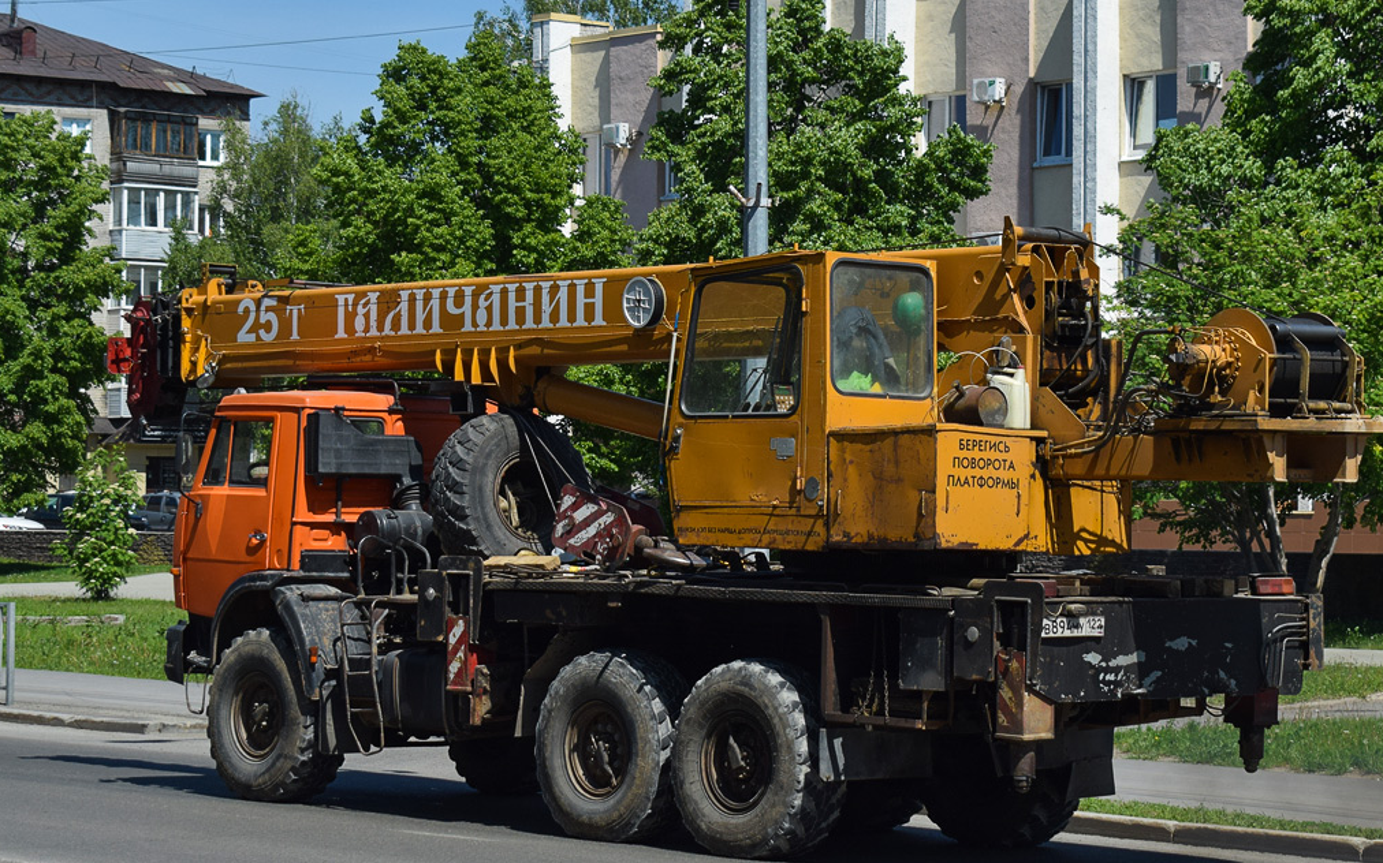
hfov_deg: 25.3
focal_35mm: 82
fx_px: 3075
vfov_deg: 16.0
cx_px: 728
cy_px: 415
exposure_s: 1/1250
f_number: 6.3
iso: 200
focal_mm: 45
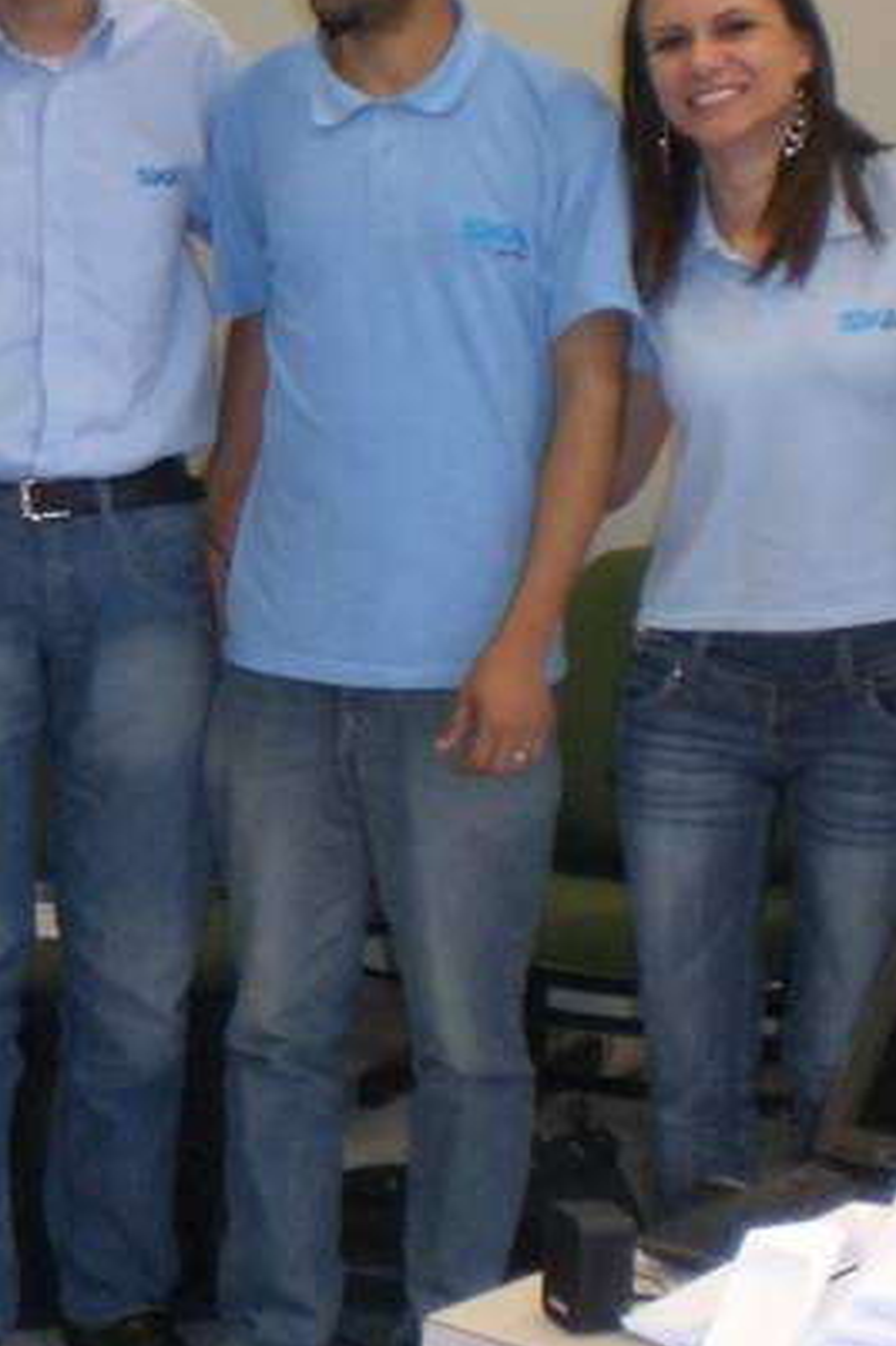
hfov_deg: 12.9
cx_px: -383
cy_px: 282
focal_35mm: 101
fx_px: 3774
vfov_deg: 20.0
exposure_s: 1/60
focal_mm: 6.3
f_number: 3.1
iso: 200
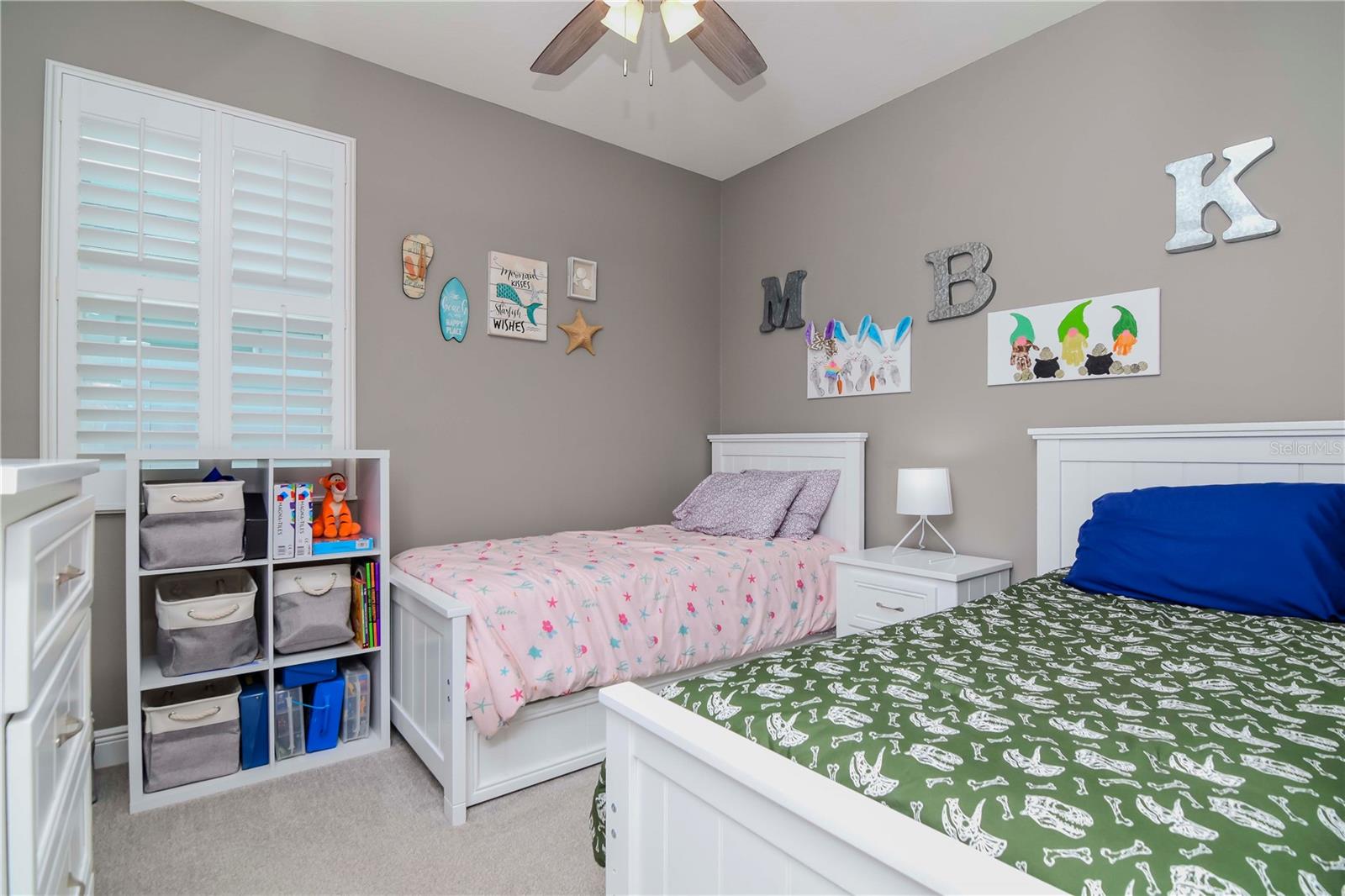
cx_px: 672
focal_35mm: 16
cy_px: 448
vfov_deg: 72.0
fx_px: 616
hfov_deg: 95.0
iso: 800
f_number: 8
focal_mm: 11
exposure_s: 1/160
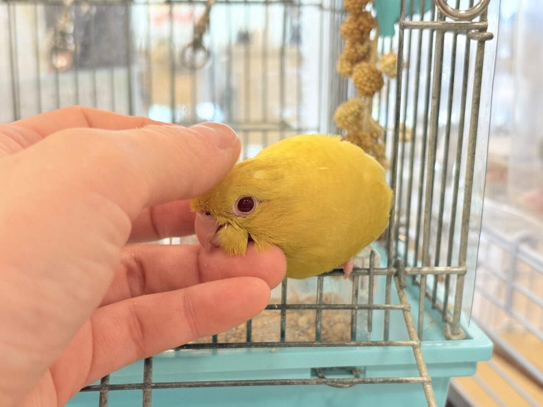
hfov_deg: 36.8
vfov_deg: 28.0
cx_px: 272
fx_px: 816
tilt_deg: -13.8
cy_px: 204
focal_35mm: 52
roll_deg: -0.6
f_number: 1.6
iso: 100
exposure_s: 1/100
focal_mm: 5.96
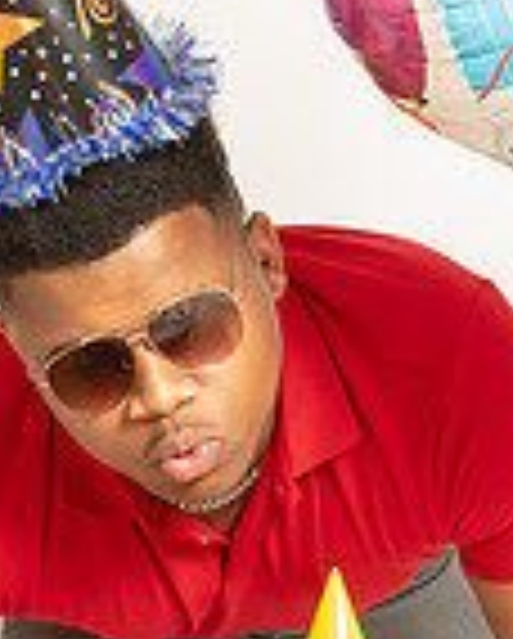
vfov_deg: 17.8
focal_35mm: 107
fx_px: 2026
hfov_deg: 14.4
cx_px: 265
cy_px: 508
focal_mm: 24
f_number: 10
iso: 2500
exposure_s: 1/125
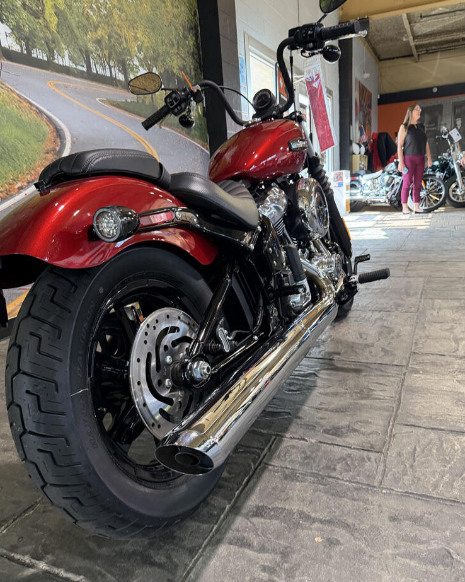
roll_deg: +2.9
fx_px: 447
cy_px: 320
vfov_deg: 65.9
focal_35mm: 26
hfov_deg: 54.9
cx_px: 239
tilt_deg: -17.1
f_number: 1.78
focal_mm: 6.76
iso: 320
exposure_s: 1/120
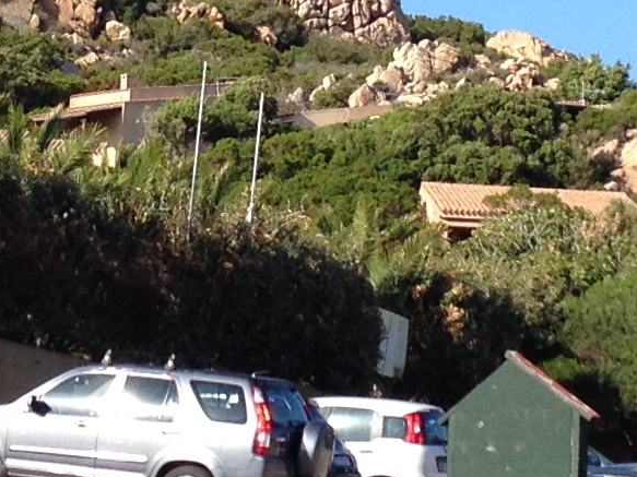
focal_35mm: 196
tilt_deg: +11.9
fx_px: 3606
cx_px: 316
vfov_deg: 7.5
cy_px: -122
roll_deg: -2.1
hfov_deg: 10.1
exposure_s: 1/1227
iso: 50
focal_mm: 4.28
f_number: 2.4
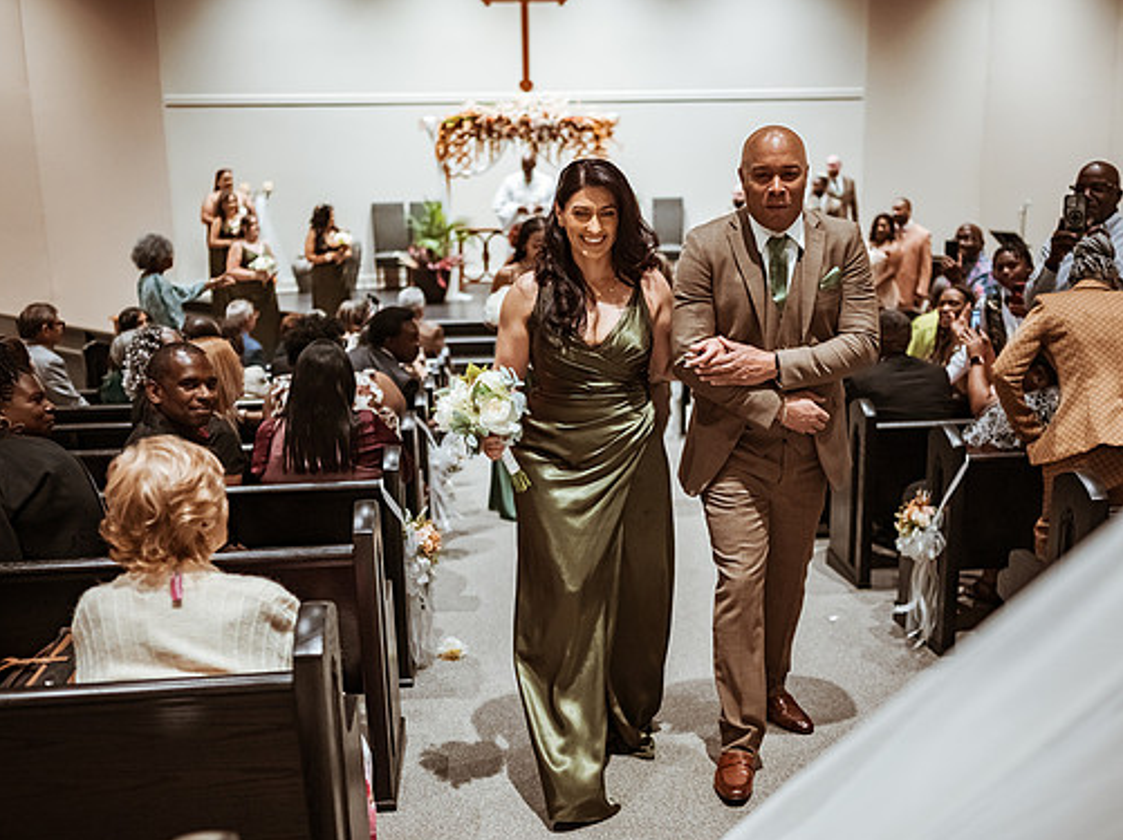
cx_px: 607
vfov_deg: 36.8
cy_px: 424
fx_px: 1264
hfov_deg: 47.8
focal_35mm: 39
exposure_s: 1/500
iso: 1000
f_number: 1.8
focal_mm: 35
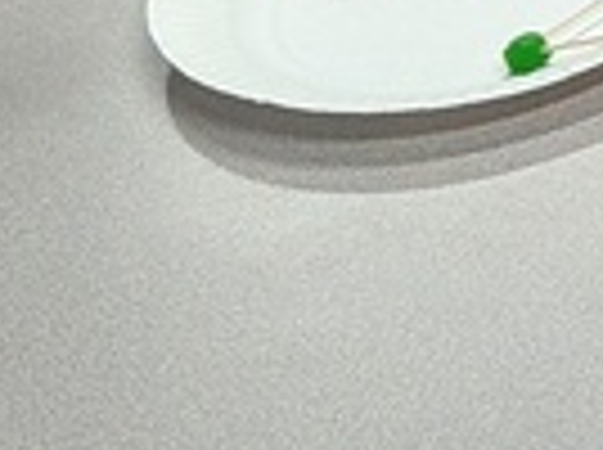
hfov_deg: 8.9
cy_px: -428
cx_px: 1768
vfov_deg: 7.7
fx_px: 3199
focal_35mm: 184
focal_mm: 4.53
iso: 163
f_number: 1.7
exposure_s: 1/120
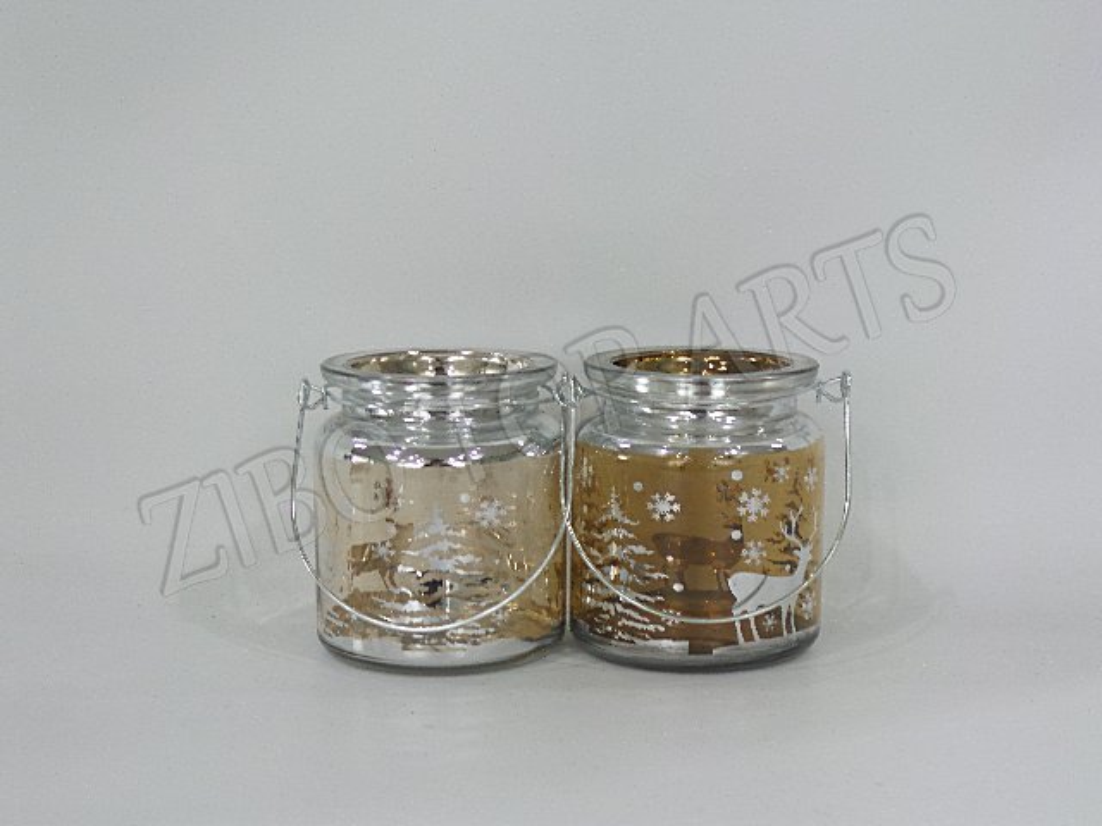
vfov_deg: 22.9
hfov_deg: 30.3
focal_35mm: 64
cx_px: 551
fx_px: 2037
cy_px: 413
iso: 200
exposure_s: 1/20
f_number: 3.6
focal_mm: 11.4
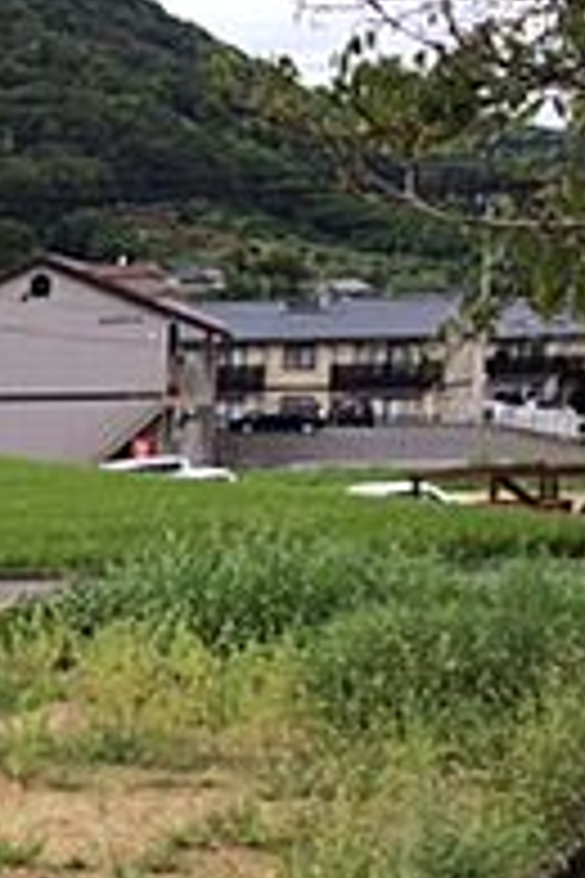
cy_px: 774
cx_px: -495
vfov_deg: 20.8
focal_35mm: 96
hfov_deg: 12.8
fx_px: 2340
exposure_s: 1/707
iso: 40
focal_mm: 4.12
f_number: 2.2
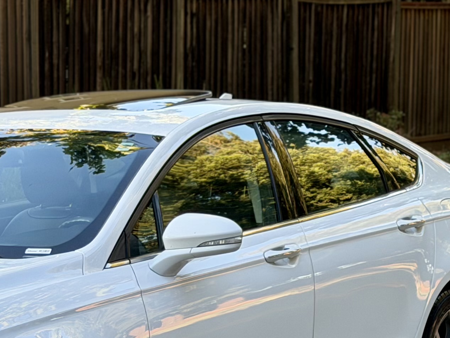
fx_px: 1989
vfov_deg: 9.7
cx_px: 11
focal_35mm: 153
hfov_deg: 12.8
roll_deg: +1.5
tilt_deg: -5.8
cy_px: 308
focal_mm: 6.76
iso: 64
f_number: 1.78
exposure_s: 1/211
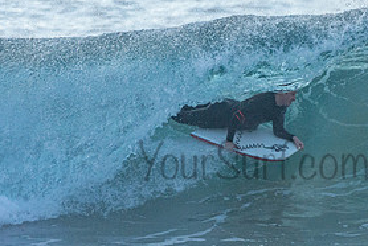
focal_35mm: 1500
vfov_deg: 0.9
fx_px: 15349
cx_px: 275
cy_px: 149
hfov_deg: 1.4
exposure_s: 1/1250
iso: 560
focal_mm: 480
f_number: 5.6
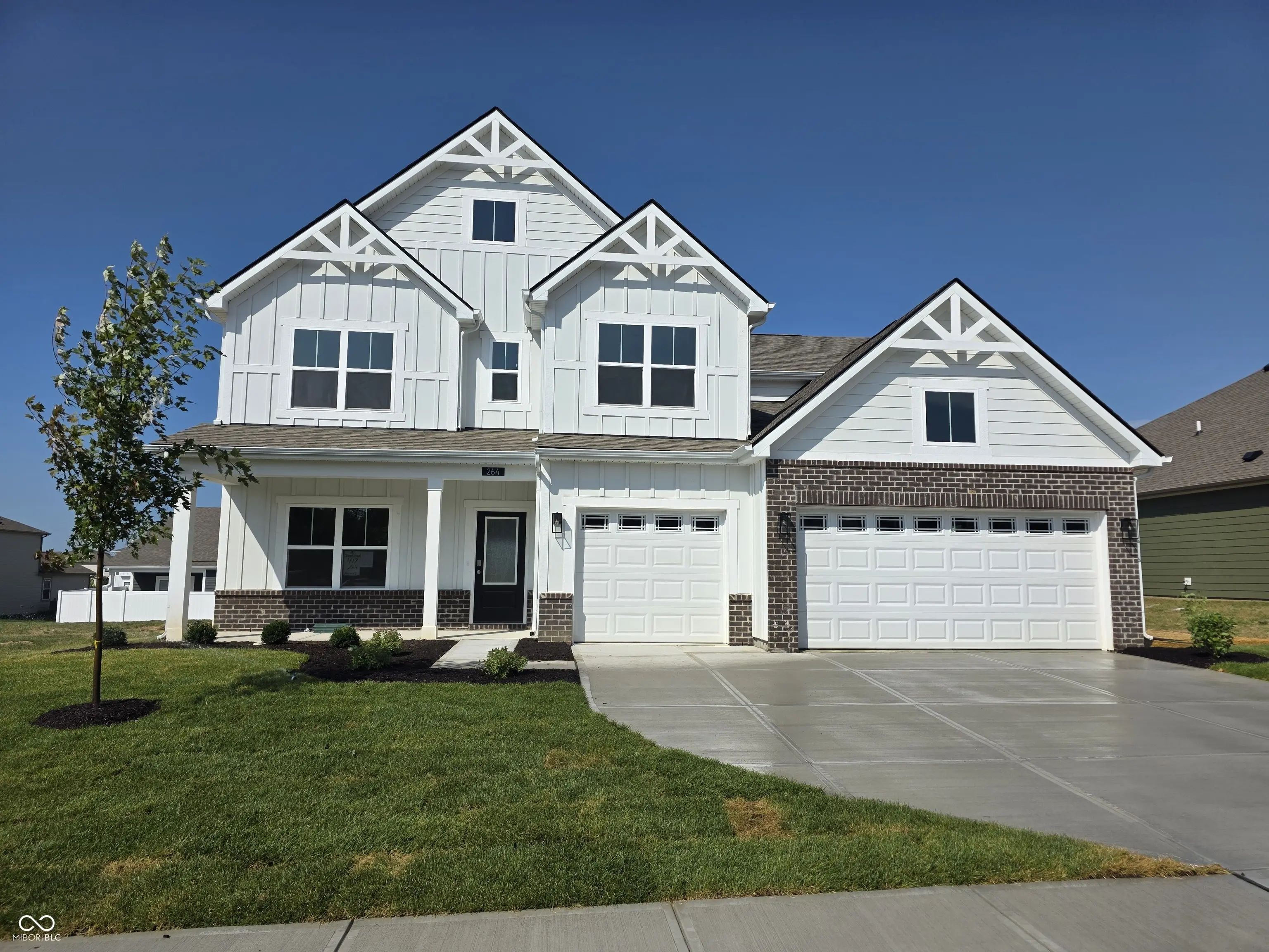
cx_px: 634
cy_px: 476
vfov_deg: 58.9
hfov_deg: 73.9
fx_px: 843
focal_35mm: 23
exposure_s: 1/7944
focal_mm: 6.3
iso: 50
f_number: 1.7
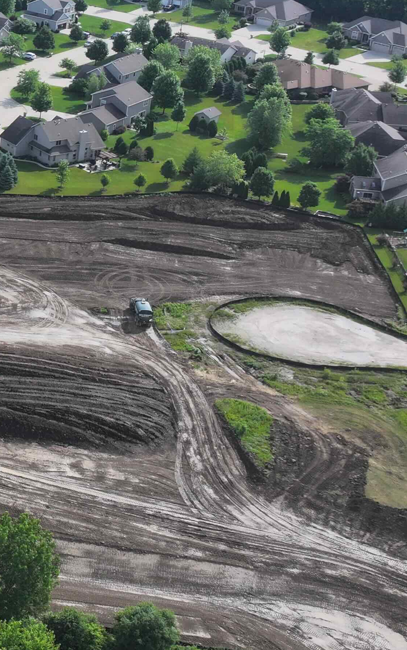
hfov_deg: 15.3
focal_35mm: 75
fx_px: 1331
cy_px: 215
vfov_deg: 27.3
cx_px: -295
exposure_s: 1/2500
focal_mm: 12.29
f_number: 2.8
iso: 250
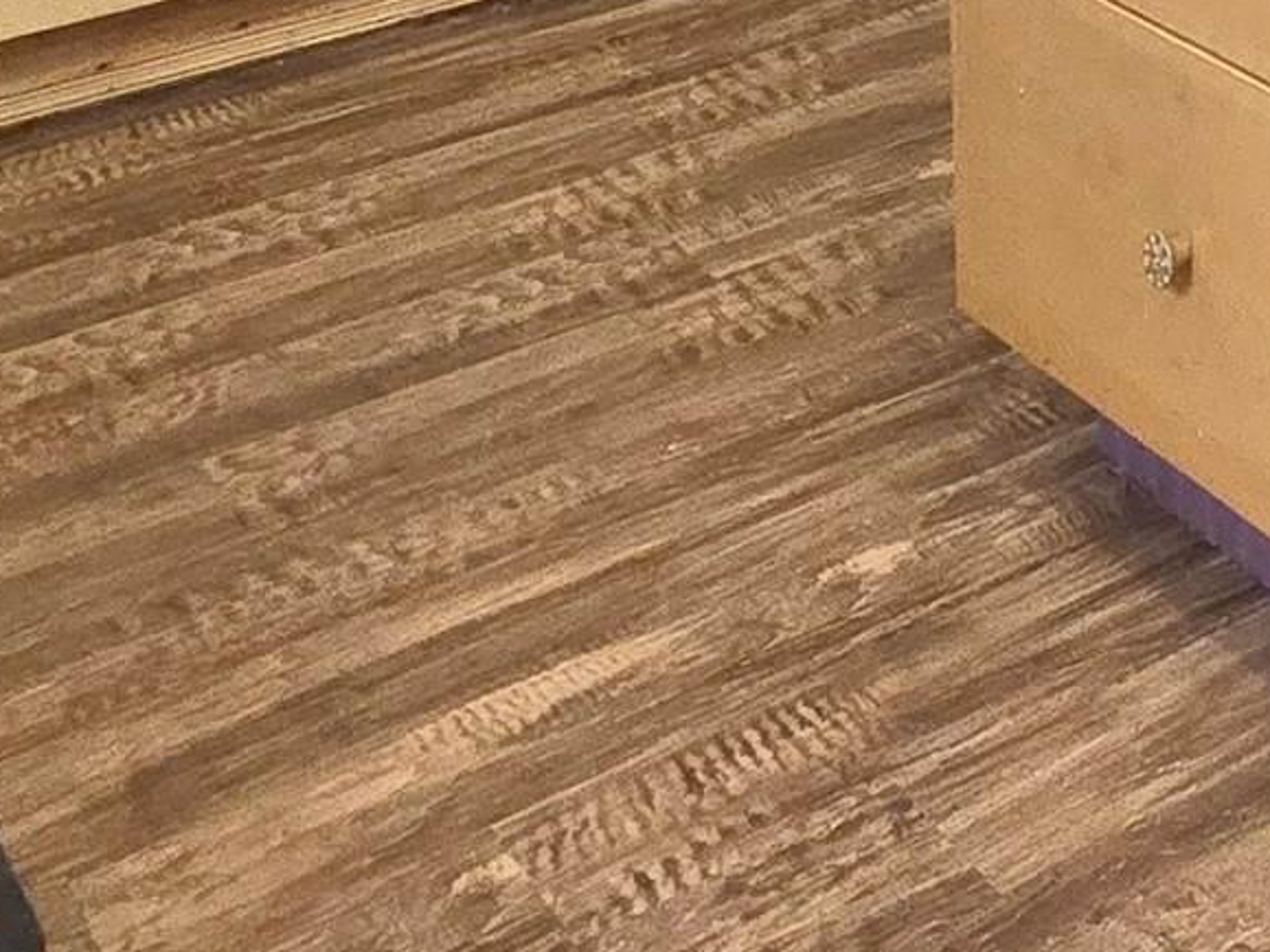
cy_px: -1068
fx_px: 2531
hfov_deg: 21.0
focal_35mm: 69
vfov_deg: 15.7
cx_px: 2178
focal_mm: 2.2
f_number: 2.2
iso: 250
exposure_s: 1/60
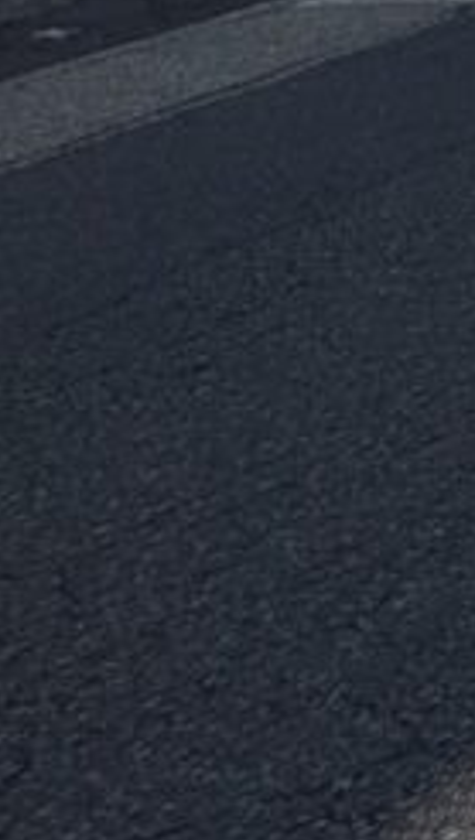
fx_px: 1517
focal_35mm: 68
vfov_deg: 19.6
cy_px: -785
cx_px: 2074
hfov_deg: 7.3
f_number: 1.7
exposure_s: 1/4184
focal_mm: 2.02
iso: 50
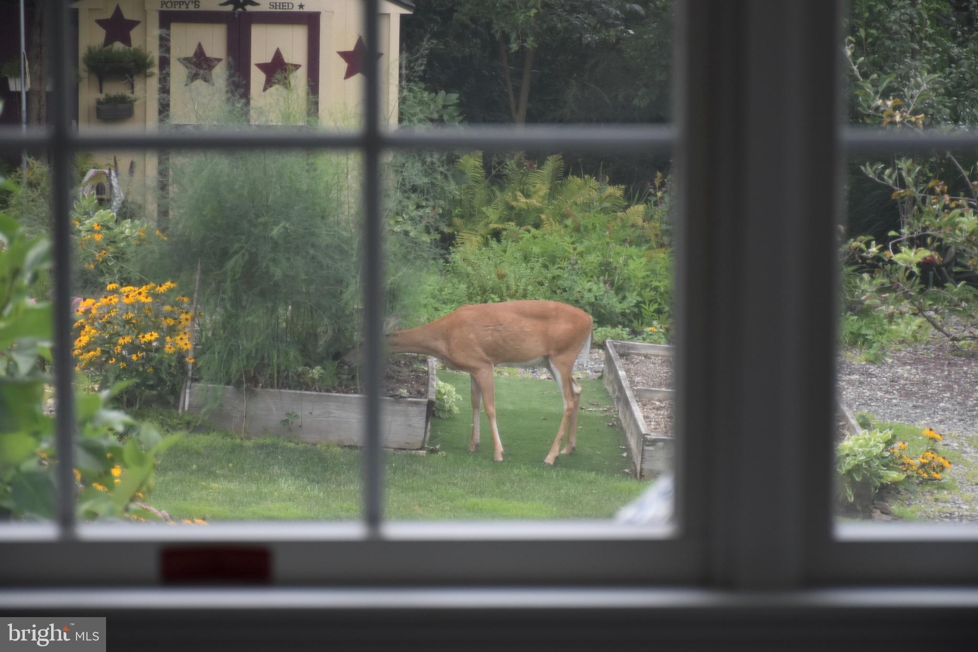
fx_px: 3464
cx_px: 489
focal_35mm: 128
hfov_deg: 16.1
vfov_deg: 10.8
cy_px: 326
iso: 500
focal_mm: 85
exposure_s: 1/250
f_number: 5.3
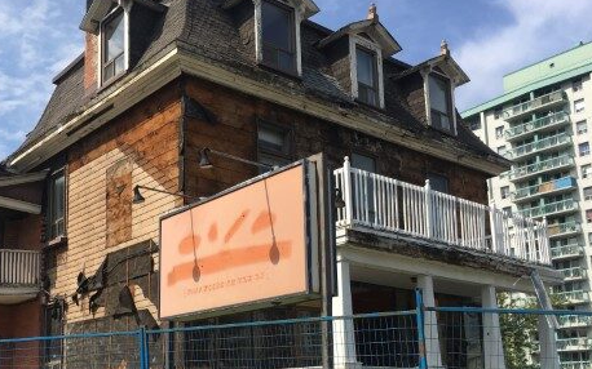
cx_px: 213
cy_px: 275
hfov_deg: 45.7
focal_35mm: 43
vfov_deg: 29.4
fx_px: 694
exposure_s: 1/2024
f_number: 2.2
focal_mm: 4.15
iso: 25
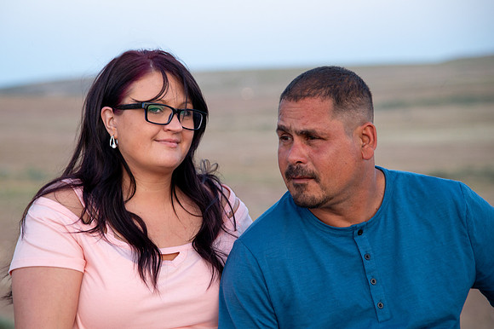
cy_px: 152
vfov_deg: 10.5
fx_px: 1793
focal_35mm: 131
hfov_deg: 15.7
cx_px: 217
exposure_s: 1/80
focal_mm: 110
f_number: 4.5
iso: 500
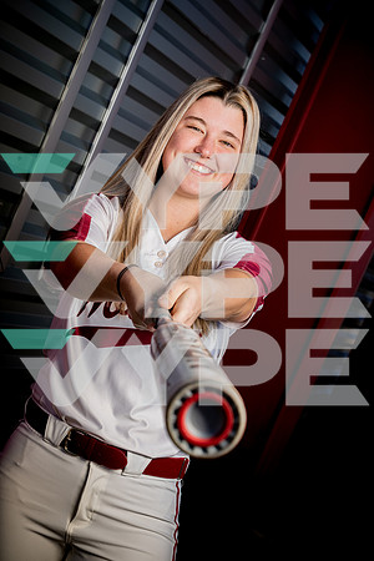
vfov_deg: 32.4
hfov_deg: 21.9
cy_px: 280
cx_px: 187
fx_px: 966
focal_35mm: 62
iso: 125
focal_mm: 62
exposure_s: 1/250
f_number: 10
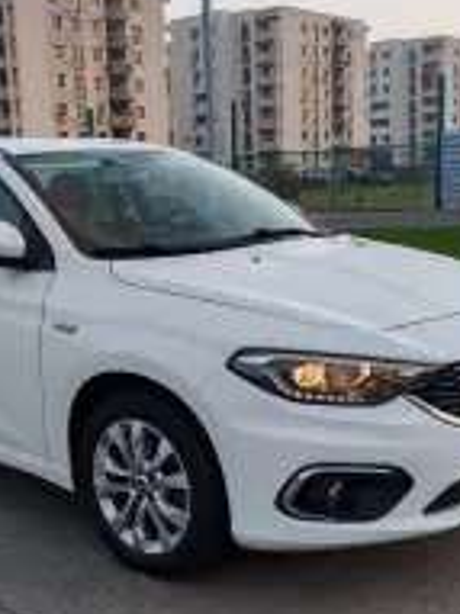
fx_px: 905
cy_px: 347
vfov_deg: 37.5
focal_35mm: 51
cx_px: 158
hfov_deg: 28.4
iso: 50
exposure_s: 1/130
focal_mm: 5.52
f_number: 1.95
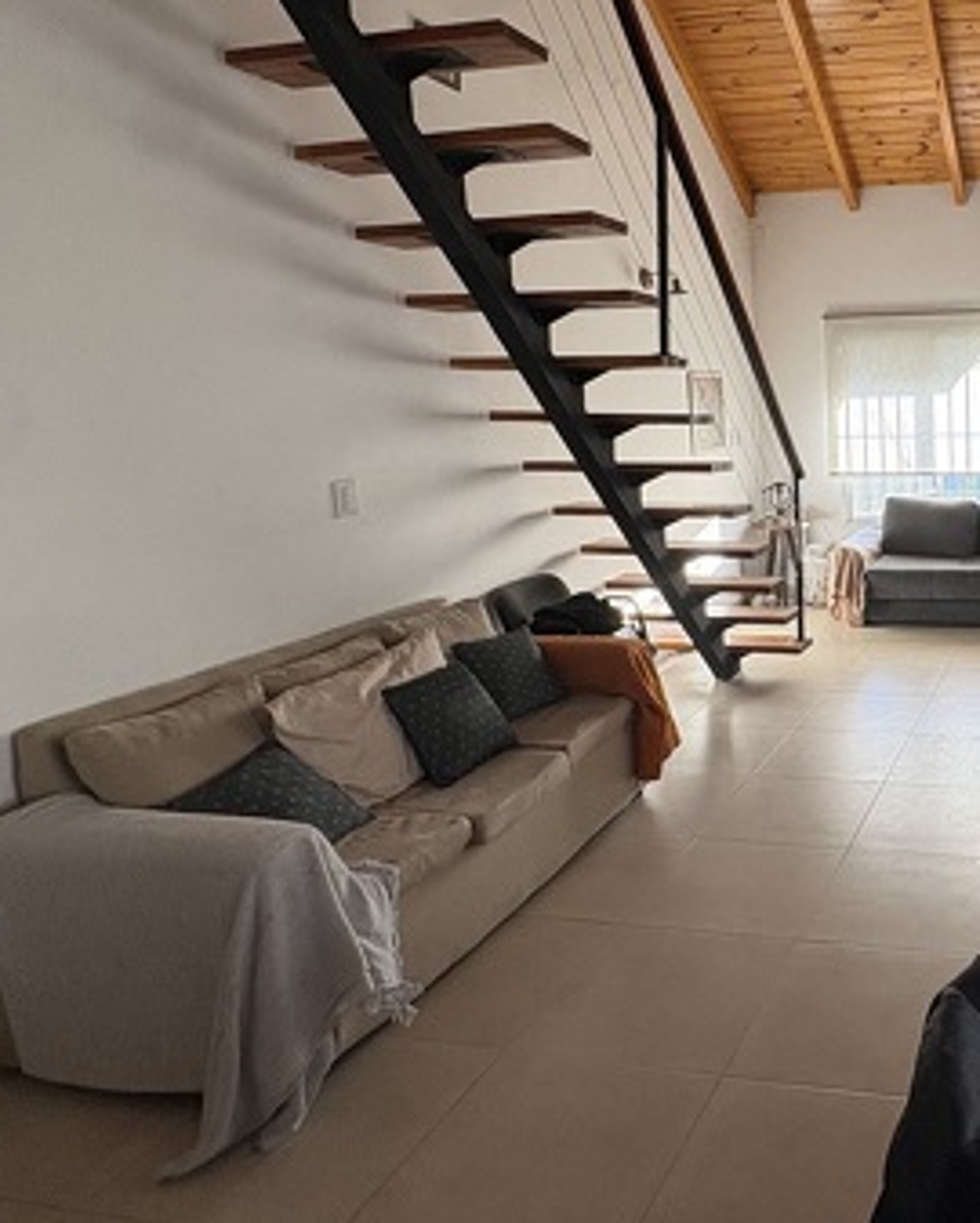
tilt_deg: -7.1
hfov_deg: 46.6
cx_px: 926
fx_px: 978
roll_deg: +2.3
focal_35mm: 27
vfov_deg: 63.7
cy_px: 512
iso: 125
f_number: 2.2
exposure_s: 1/99
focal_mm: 2.22
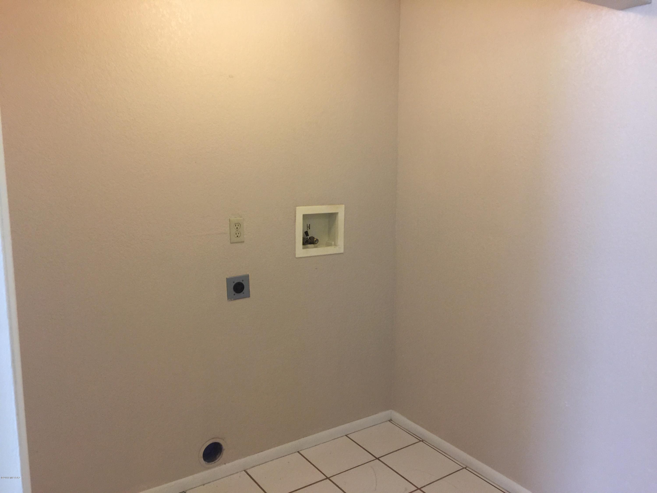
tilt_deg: -9.3
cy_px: 246
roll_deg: -1.1
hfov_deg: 61.7
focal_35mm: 29
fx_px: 550
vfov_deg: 48.2
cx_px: 328
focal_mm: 4.15
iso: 80
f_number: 2.2
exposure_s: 1/15
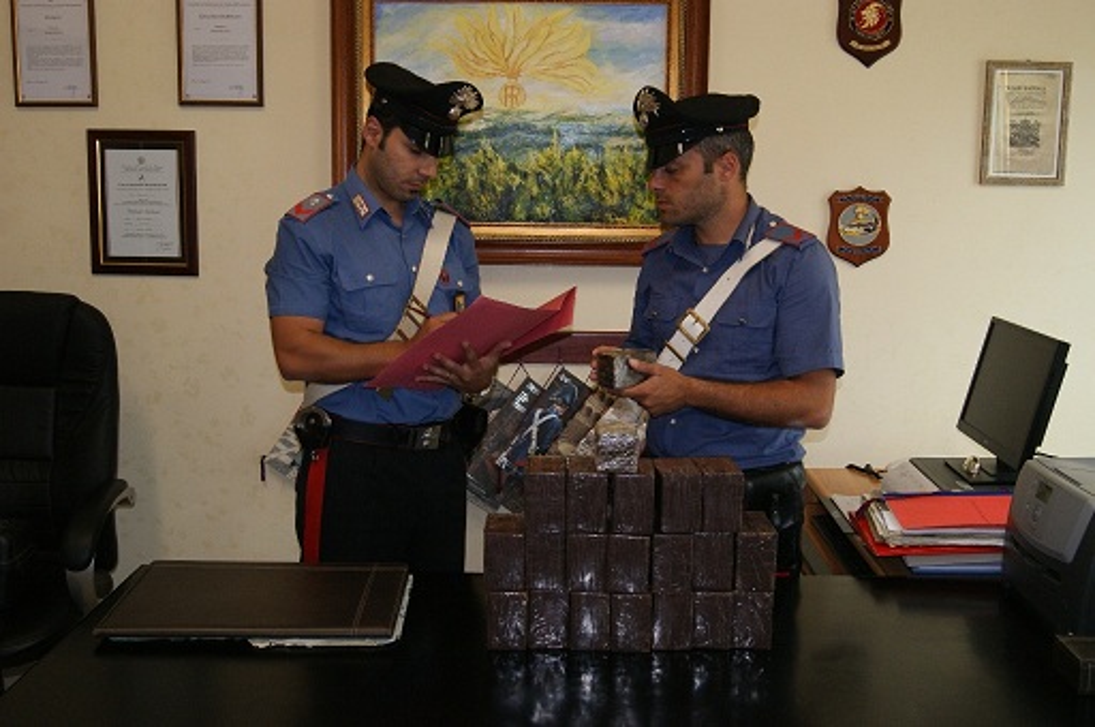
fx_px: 1185
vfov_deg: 34.1
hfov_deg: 49.6
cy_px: 364
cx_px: 548
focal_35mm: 39
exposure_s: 1/60
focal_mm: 26
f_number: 5.6
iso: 400
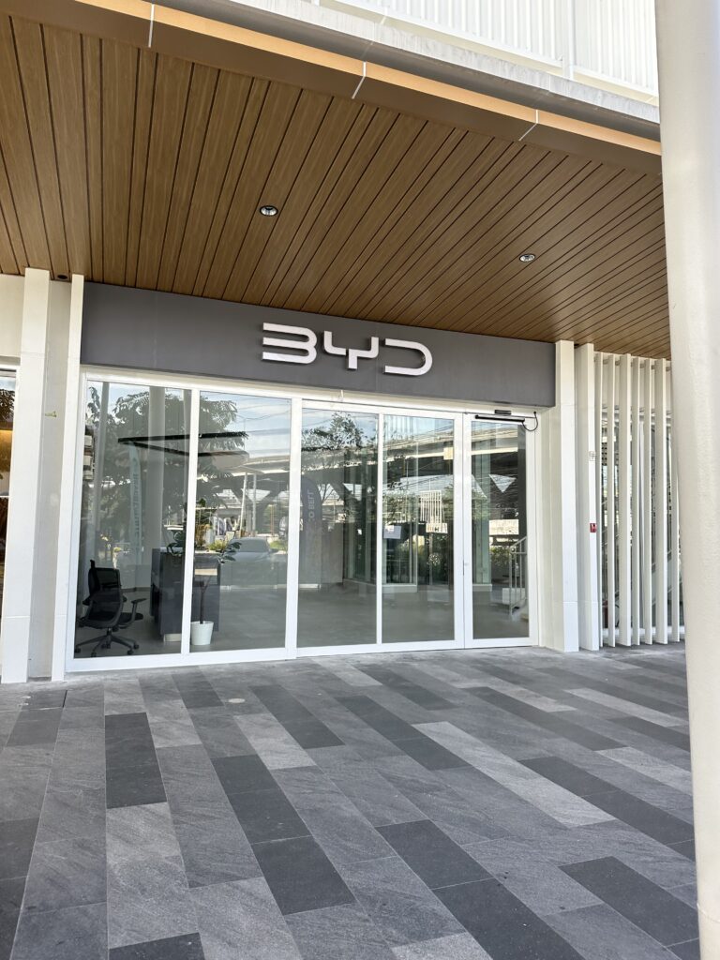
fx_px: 666
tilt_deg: +5.0
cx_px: 360
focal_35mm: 24
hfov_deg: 56.8
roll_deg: +2.3
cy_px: 480
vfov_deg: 71.6
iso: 80
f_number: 1.78
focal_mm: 6.86
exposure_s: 1/390
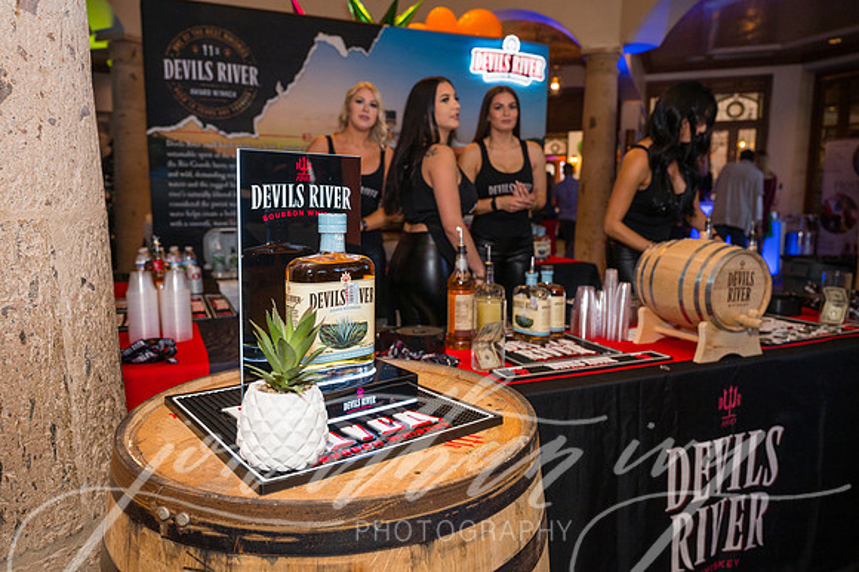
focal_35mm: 26
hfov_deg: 68.4
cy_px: 286
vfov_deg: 48.7
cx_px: 430
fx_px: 632
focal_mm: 26.5
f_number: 4.5
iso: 640
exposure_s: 1/200
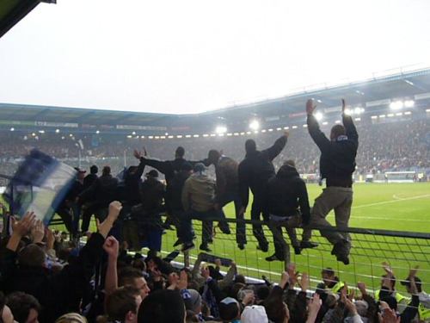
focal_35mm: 35
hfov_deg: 52.6
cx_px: 215
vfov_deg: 40.7
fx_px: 435
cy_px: 162
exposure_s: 1/30
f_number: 5.6
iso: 80
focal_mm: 5.8
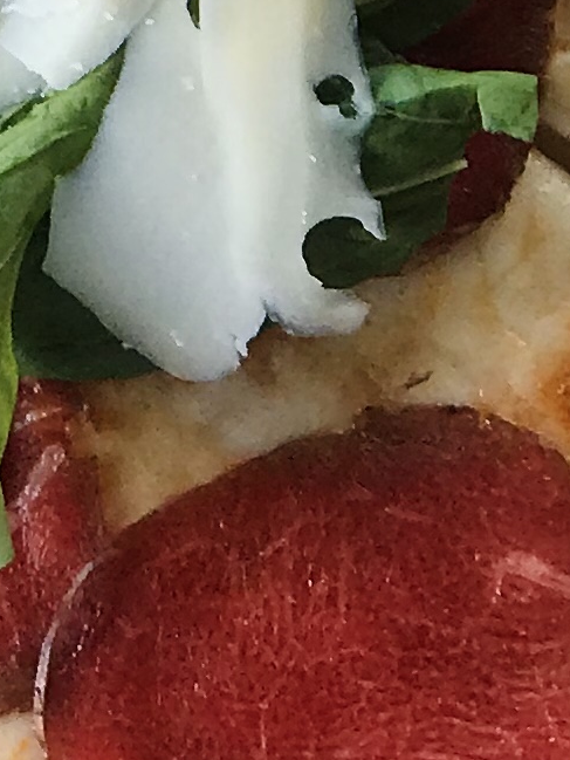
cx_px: -303
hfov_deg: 4.2
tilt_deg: -82.9
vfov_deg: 5.5
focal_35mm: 354
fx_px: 7770
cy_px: -687
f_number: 2.8
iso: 25
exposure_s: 1/100
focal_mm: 6.6
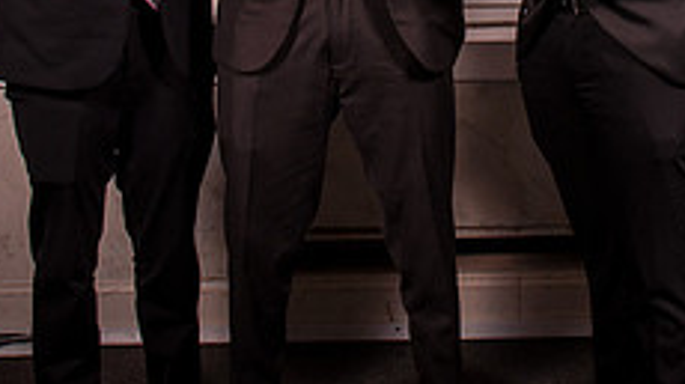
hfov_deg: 19.9
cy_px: -150
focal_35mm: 107
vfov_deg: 11.0
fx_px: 1942
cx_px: 509
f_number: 14
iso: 200
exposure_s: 1/125
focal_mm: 27
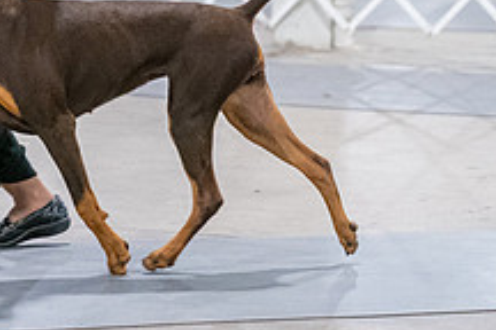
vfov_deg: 4.0
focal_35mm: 346
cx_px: 32
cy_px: -102
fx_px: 4767
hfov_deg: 5.9
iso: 6400
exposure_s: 1/320
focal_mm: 129
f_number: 3.2
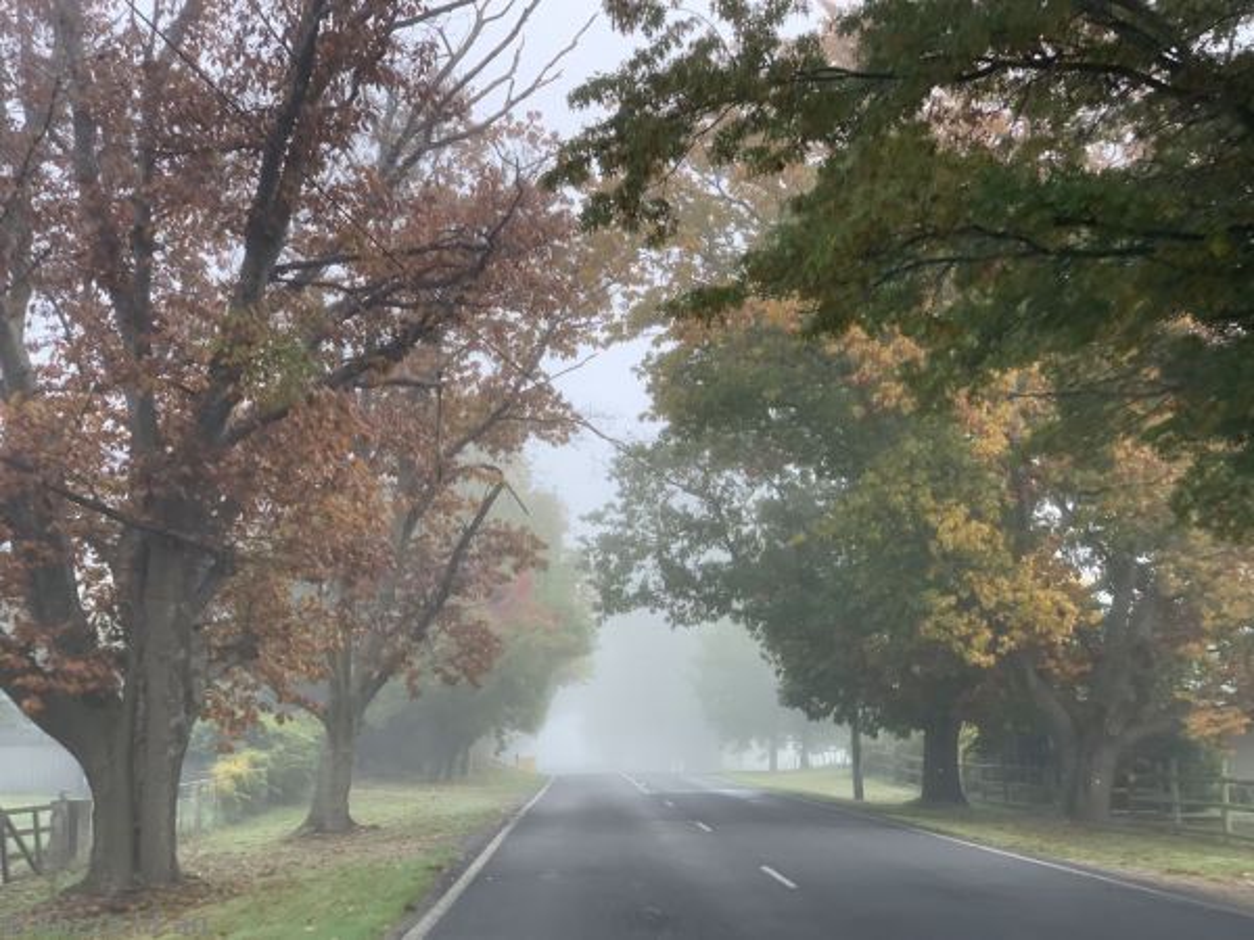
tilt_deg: +11.6
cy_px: 470
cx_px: 627
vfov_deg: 28.0
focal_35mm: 52
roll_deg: +0.6
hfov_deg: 36.8
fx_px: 1884
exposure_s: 1/58
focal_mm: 6
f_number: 2.4
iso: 16
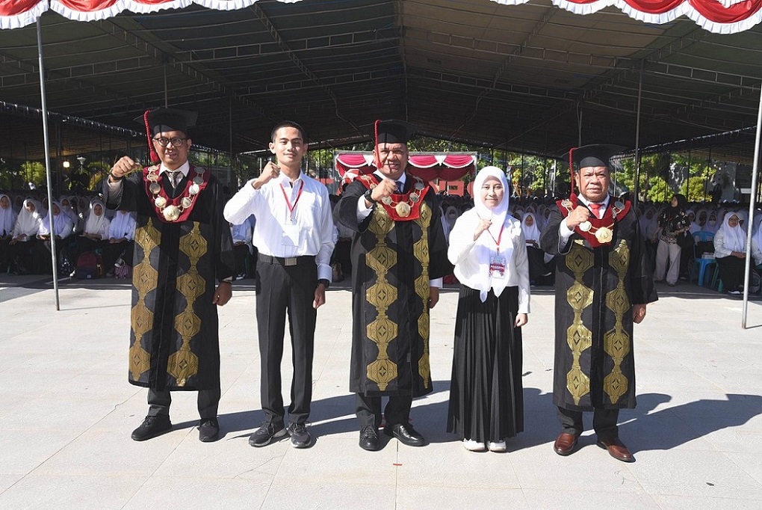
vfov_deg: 41.2
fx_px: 678
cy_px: 255
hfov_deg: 58.7
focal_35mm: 32
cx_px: 381
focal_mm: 32
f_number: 8
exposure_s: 1/200
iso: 100
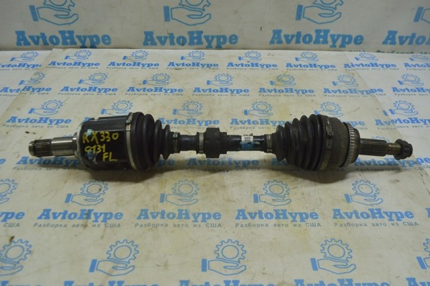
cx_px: 215
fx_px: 394
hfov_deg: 57.3
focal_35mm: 33
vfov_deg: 39.9
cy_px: 143
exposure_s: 1/40
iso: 400
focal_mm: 22
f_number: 5.6
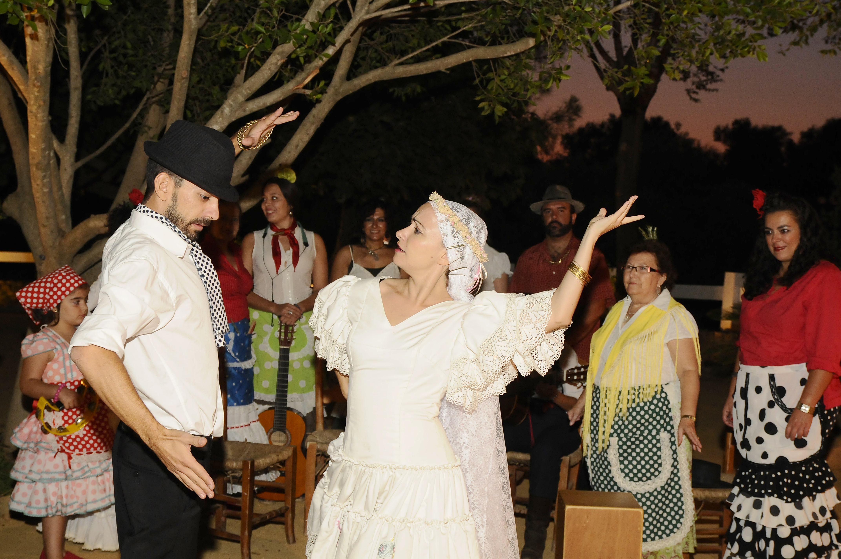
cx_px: 420
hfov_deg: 42.4
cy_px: 280
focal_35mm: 46
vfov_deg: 28.9
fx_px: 1085
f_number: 4.5
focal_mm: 31
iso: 1000
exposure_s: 1/50
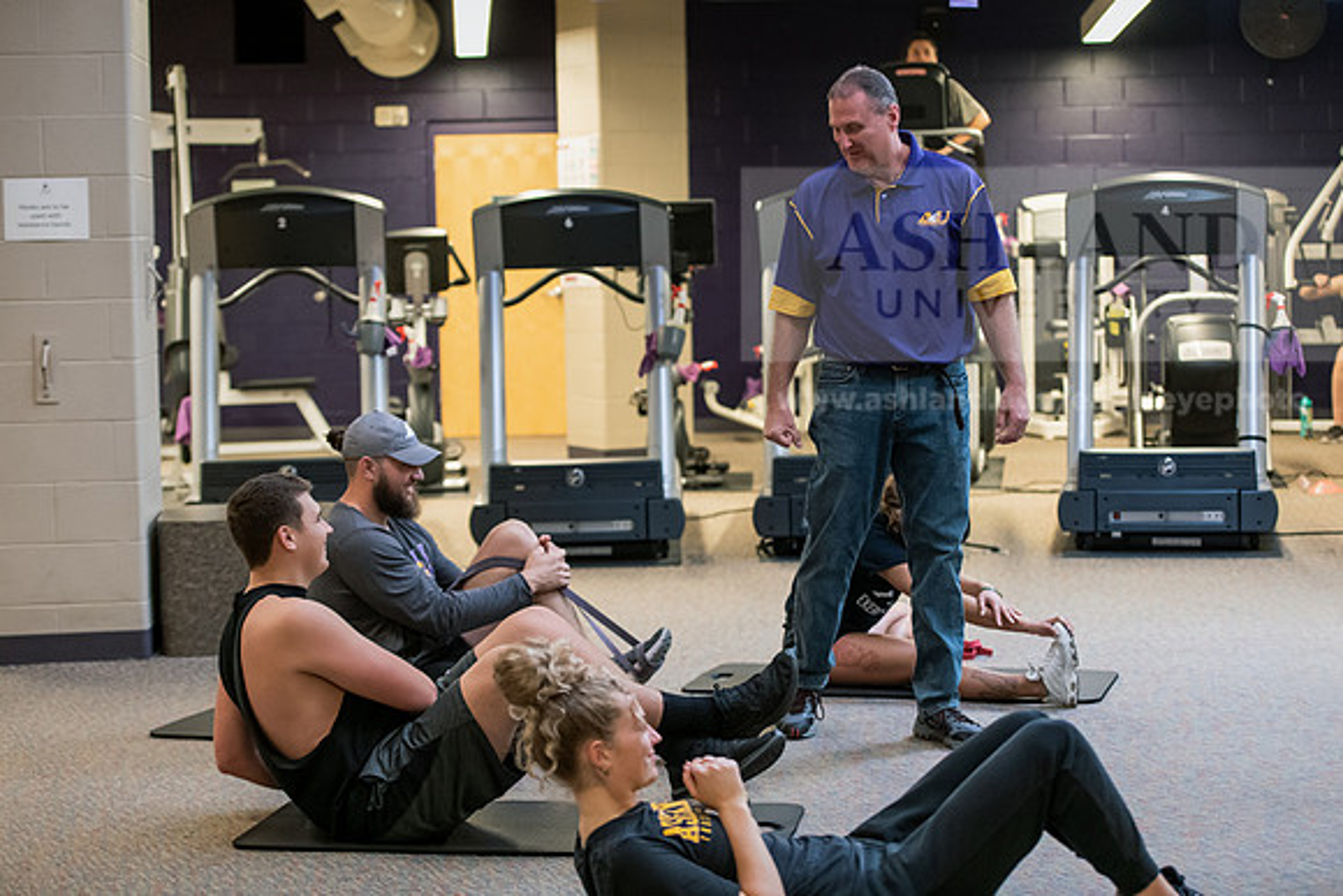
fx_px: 2684
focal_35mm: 72
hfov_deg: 28.1
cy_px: 436
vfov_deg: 19.0
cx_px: 690
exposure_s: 1/200
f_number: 3.2
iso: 1600
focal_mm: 70
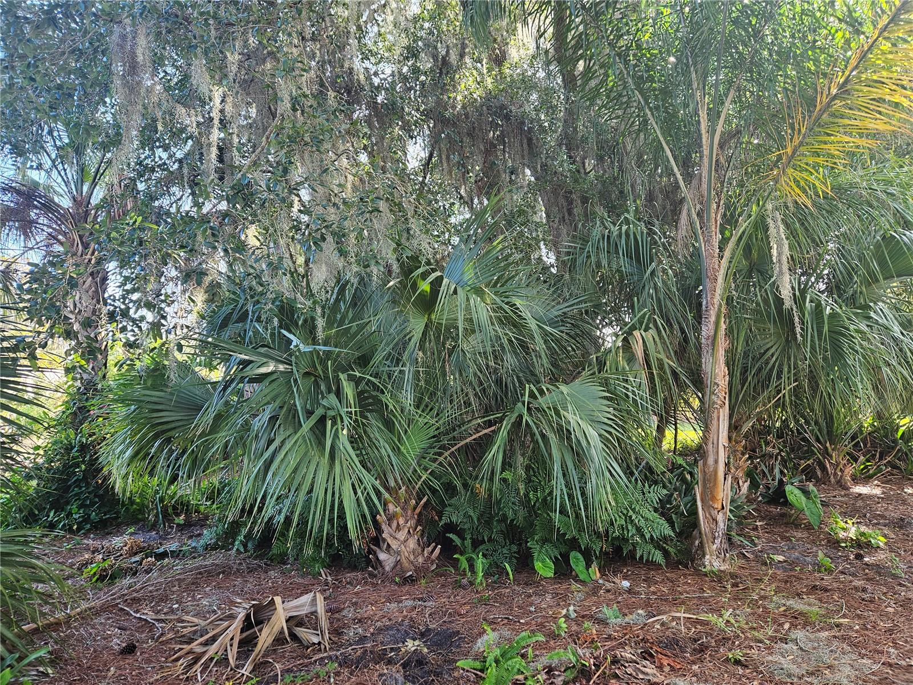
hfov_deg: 73.9
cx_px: 456
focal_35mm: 23
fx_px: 607
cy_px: 342
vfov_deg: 58.9
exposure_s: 1/180
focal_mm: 5.4
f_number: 1.8
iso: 100
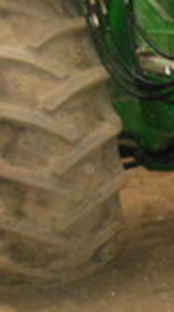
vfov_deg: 19.4
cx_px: 458
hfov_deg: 9.5
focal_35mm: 109
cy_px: 255
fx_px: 899
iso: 640
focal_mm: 4.5
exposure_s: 1/25
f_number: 3.2
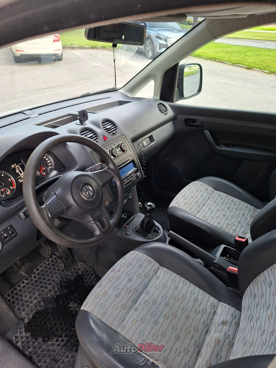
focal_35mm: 23
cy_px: 184
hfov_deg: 58.9
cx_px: 138
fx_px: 245
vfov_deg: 73.9
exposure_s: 1/100
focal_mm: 5.54
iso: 320
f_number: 1.8
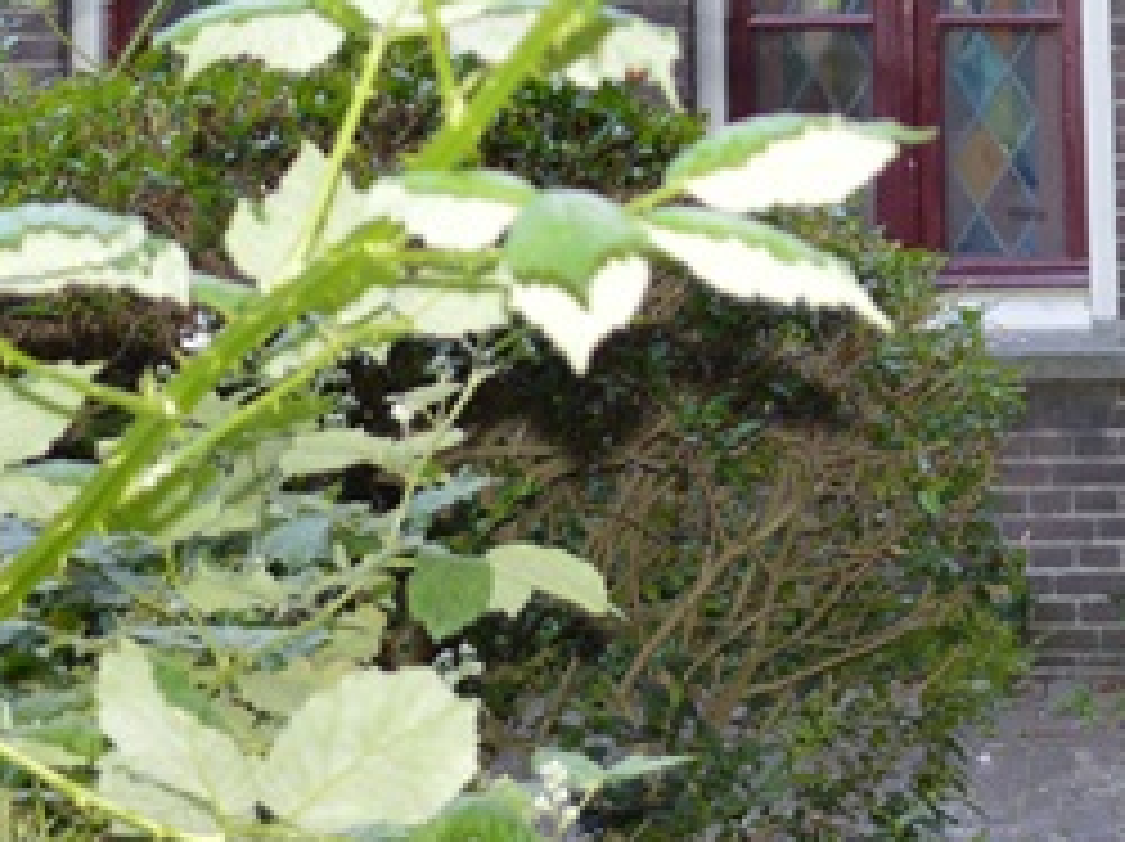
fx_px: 4059
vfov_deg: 10.9
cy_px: -756
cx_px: 862
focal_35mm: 125
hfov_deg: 15.7
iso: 220
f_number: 4
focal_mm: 18
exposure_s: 1/125
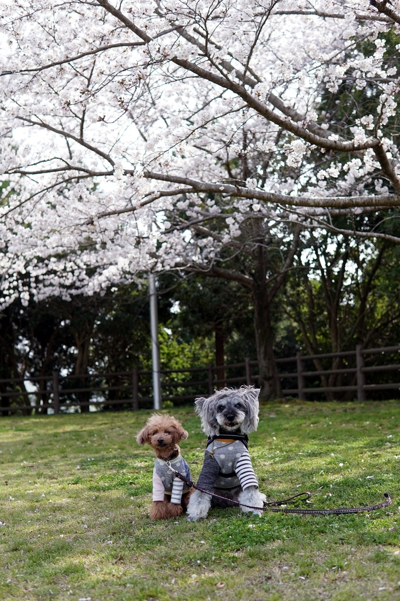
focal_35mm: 45
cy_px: 300
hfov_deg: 29.9
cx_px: 200
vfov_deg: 43.6
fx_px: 750
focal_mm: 30
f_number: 2.8
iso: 200
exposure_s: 1/1000
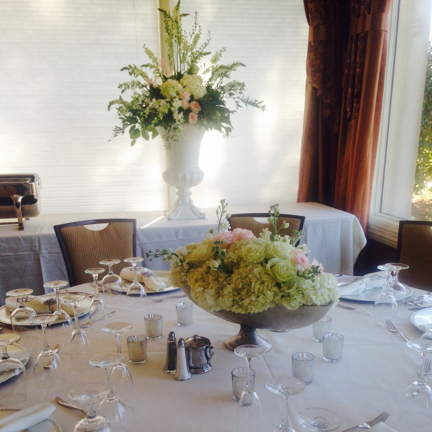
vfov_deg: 42.3
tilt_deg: -18.3
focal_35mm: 39
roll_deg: +0.9
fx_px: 551
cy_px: 288
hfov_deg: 42.8
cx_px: 216
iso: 50
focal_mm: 4.12
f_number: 2.4
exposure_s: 1/120
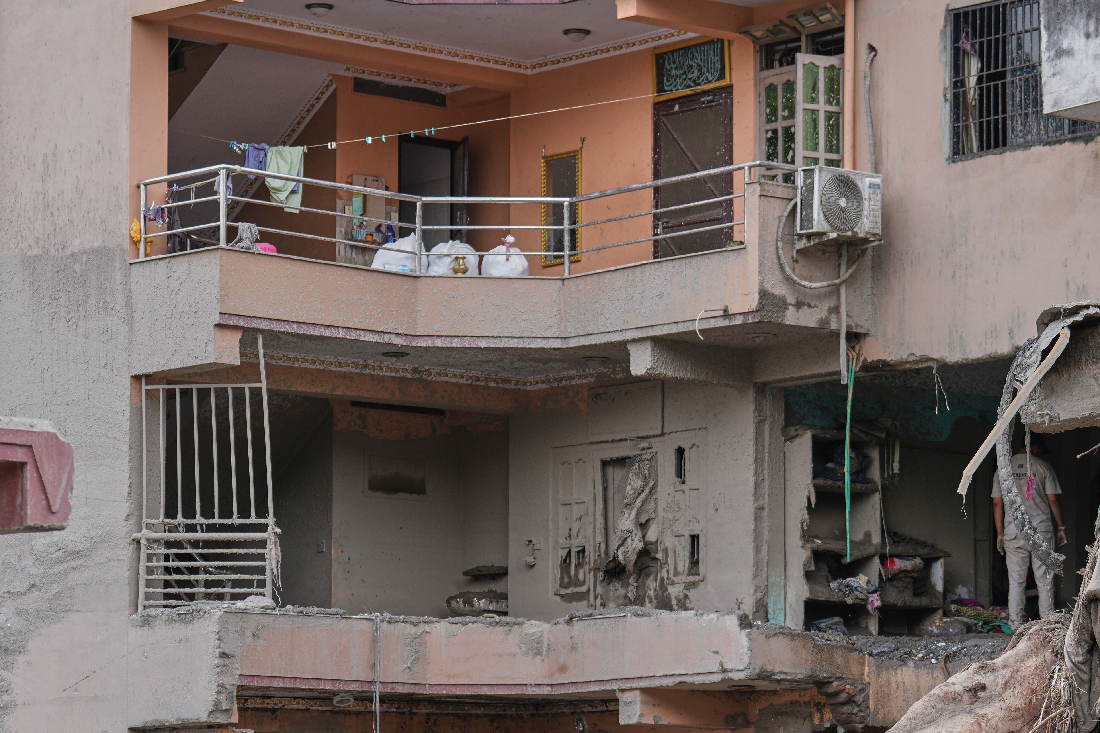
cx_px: 824
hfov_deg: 13.9
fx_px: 4491
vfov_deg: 9.3
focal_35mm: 147
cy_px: 595
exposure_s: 1/640
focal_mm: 84
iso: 125
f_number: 3.2
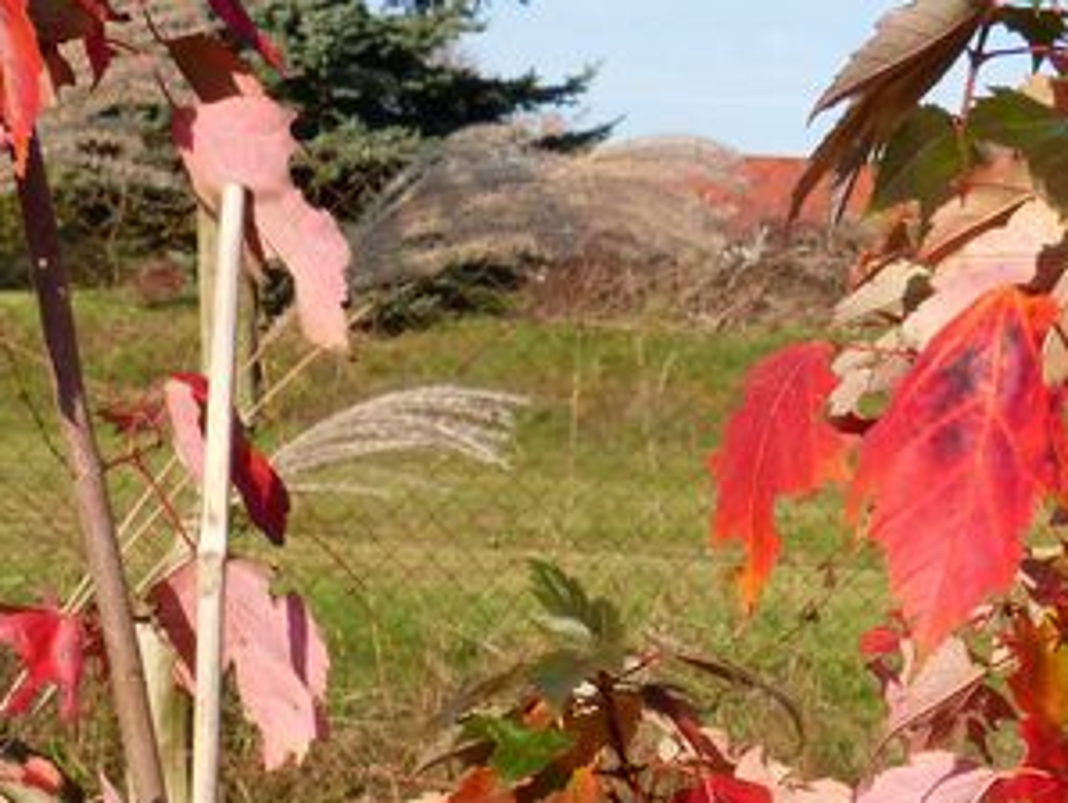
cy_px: 925
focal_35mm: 118
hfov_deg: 16.7
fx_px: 3644
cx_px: 573
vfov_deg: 12.3
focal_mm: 7.8
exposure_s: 1/640
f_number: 4
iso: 100
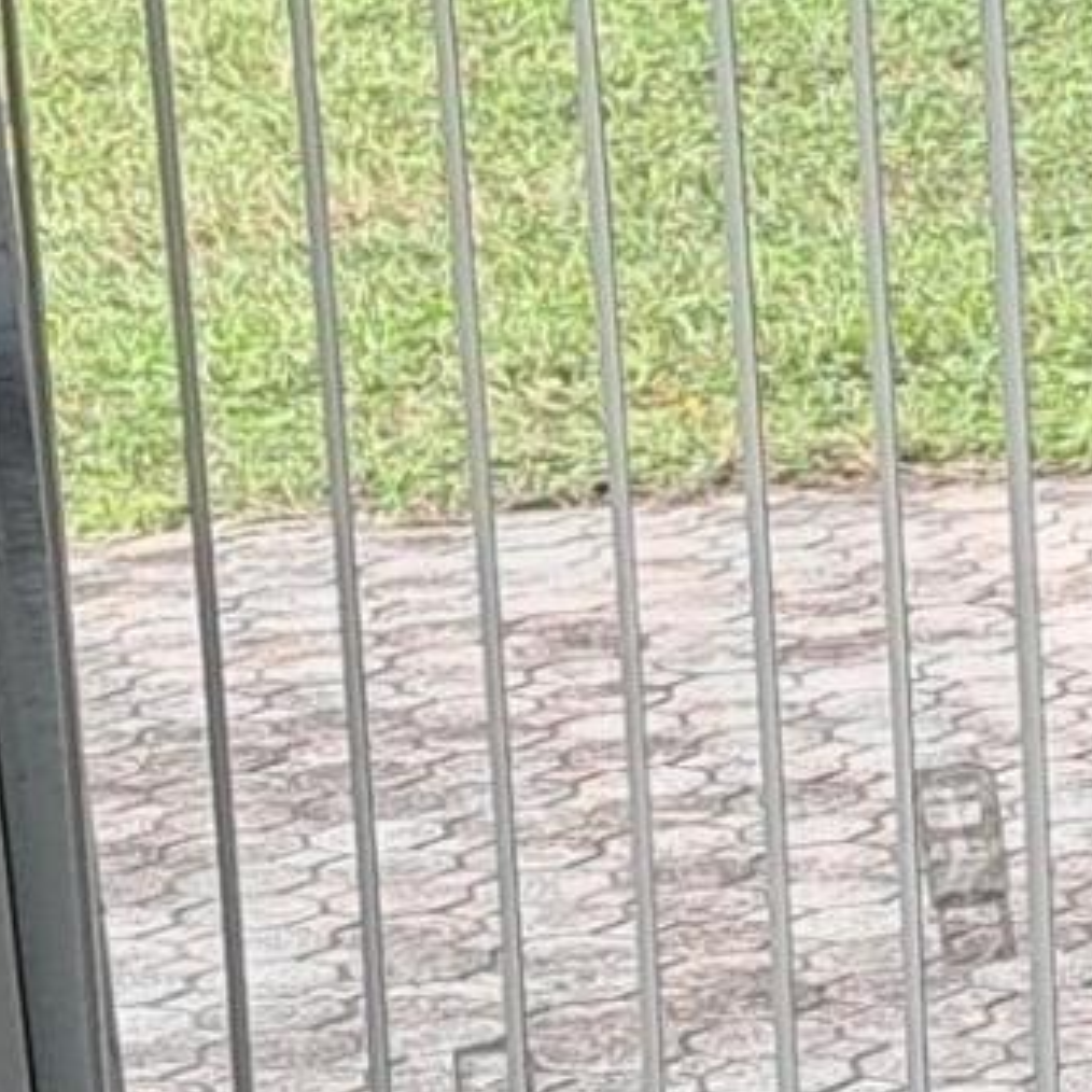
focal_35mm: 181
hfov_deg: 8.0
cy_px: 691
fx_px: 6460
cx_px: 3547
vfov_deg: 9.7
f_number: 1.8
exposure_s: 1/120
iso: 50
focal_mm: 5.23
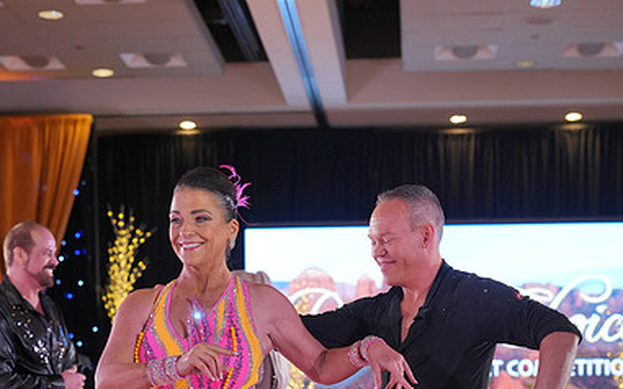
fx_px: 1579
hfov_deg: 22.3
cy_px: 456
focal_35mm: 93
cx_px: 312
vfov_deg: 13.7
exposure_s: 1/400
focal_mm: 60
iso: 2000
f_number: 4
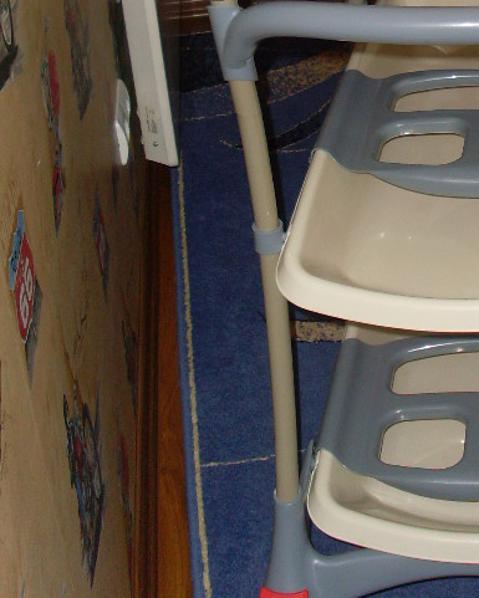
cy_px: -15
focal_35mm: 79
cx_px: 408
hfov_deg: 19.2
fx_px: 1399
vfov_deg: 23.1
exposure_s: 1/45
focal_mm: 6.3
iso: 100
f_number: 3
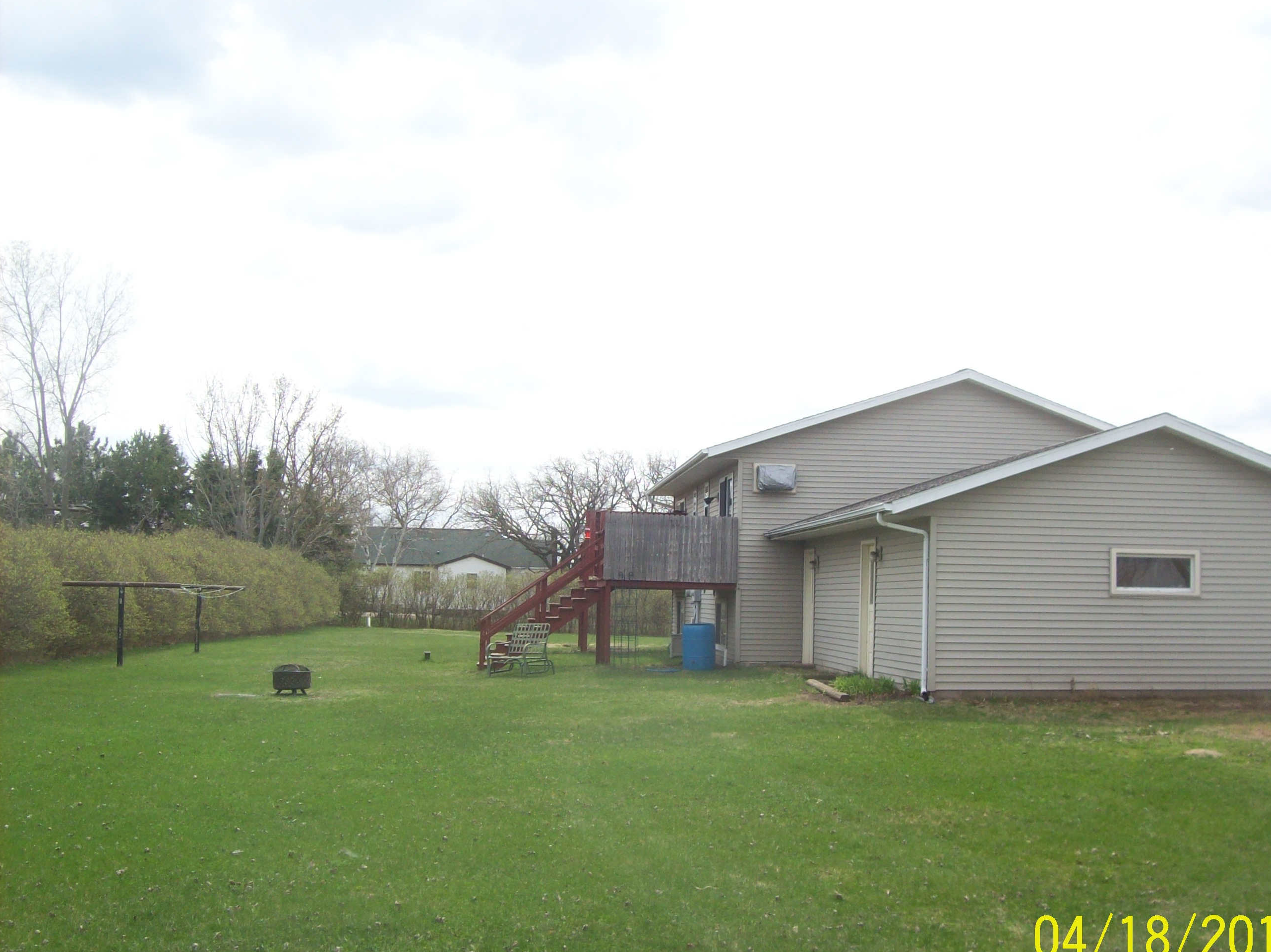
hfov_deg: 46.7
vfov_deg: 35.9
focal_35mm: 40
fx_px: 1468
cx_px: 705
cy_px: 511
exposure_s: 1/338
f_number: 4.8
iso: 80
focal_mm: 6
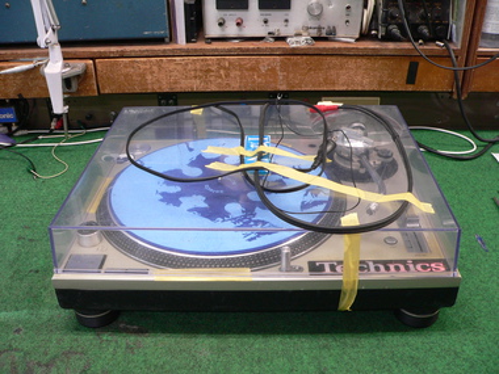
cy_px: 187
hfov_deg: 51.4
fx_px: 519
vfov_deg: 39.7
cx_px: 250
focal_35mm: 36
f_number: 2.8
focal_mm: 6
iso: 200
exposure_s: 1/20
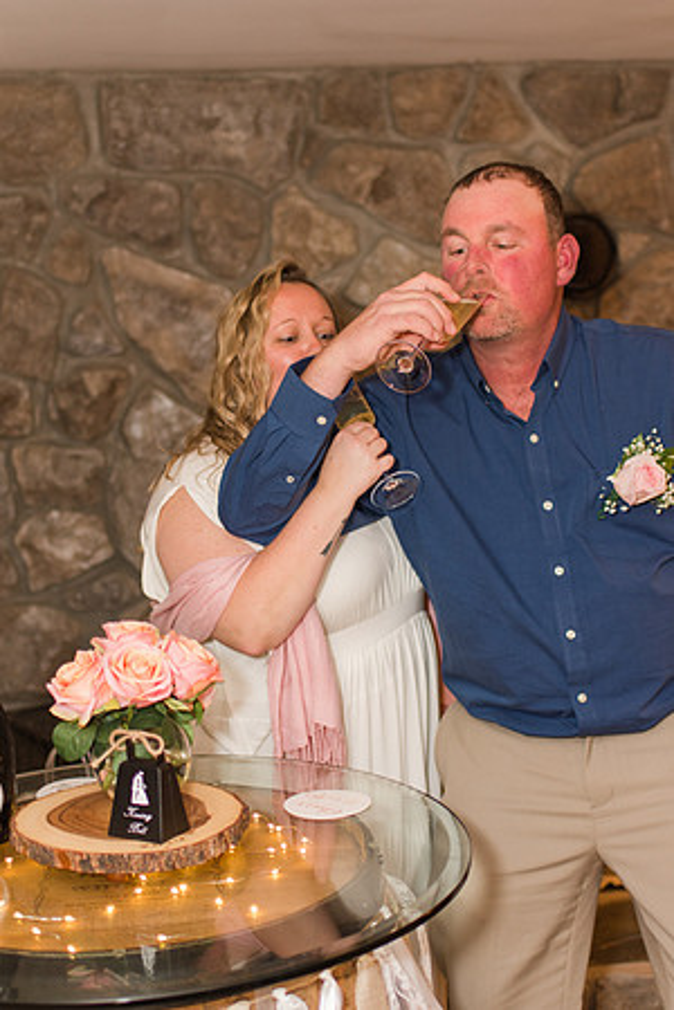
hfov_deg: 25.8
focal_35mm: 52
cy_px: 505
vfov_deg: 37.9
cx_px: 337
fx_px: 1474
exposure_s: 1/160
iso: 400
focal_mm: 35
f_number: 1.8
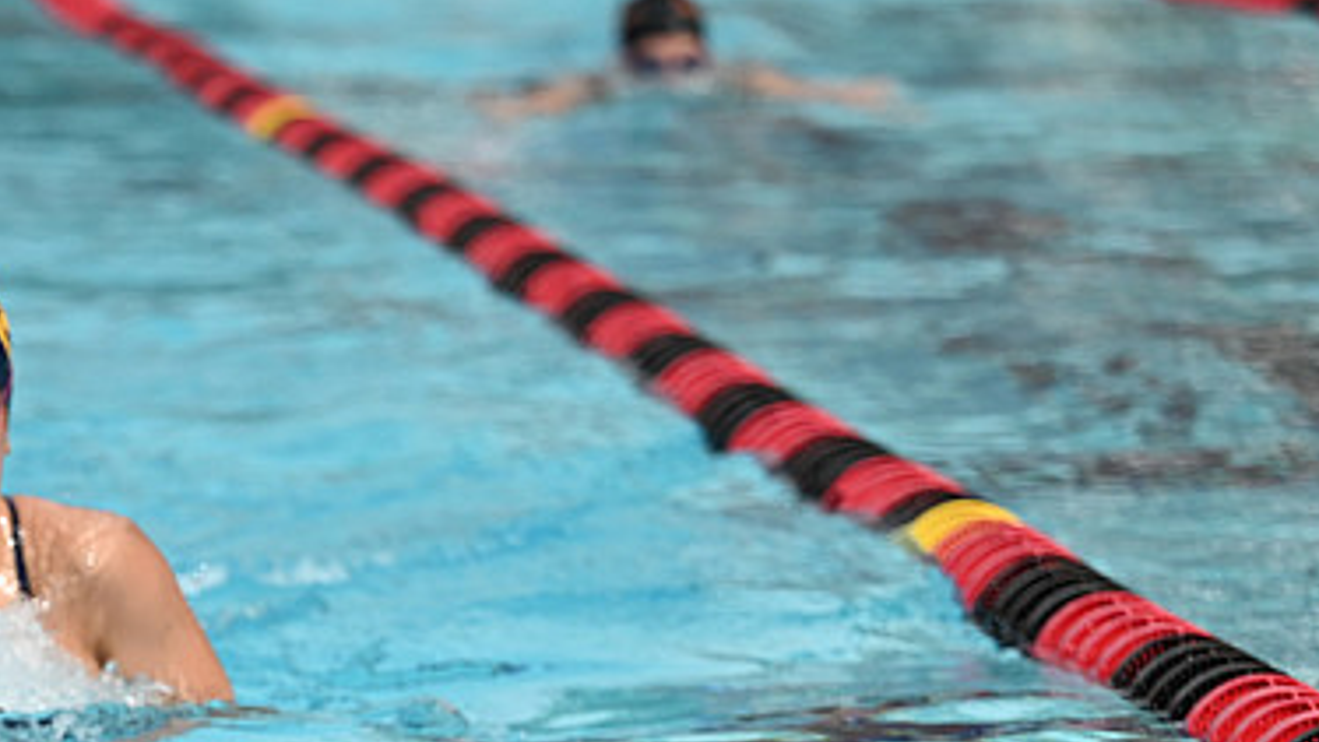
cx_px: -88
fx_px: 9584
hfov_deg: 7.8
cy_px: 981
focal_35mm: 274
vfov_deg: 4.4
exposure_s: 1/5000
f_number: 3.2
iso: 400
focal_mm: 115
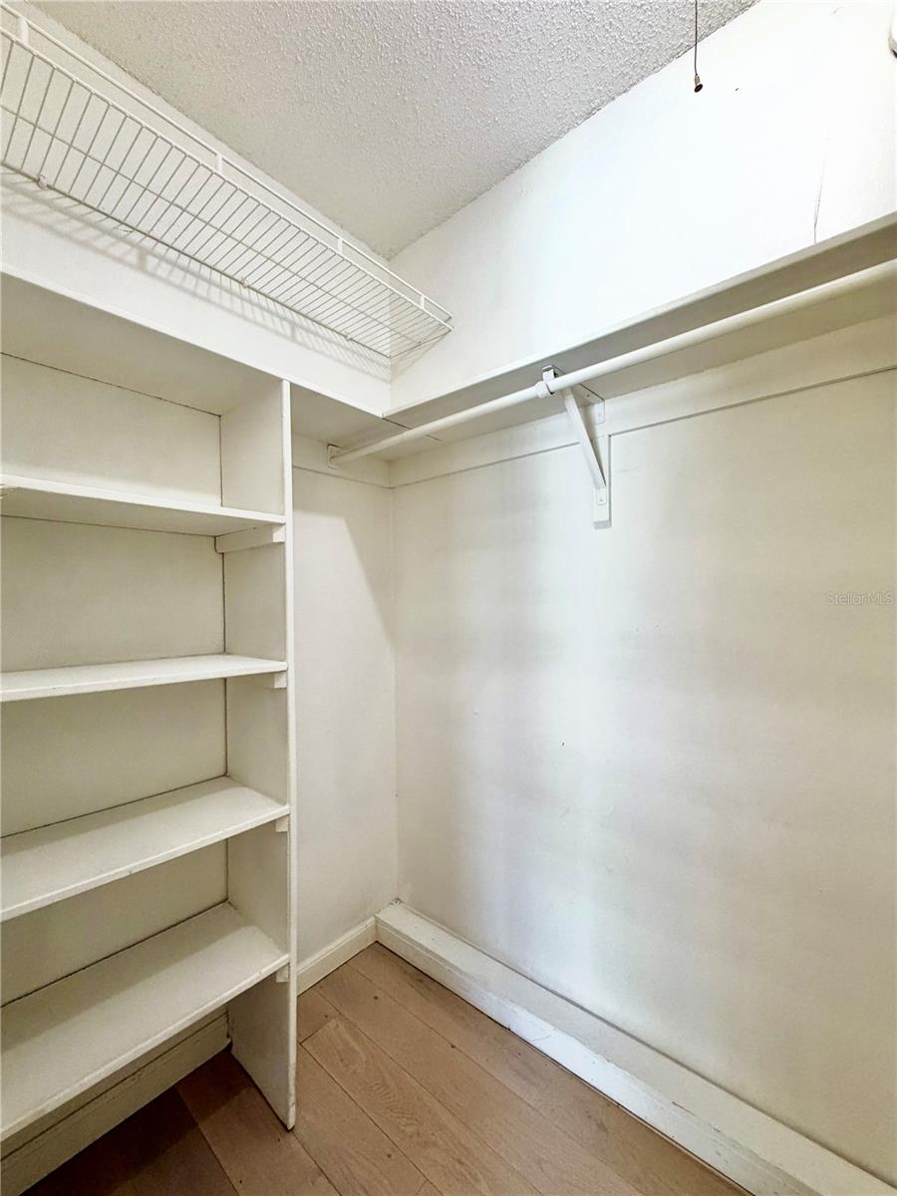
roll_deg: +0.3
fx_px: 484
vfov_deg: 102.1
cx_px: 448
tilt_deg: +0.9
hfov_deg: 85.7
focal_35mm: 14
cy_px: 598
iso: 200
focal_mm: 2.22
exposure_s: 1/120
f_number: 2.2
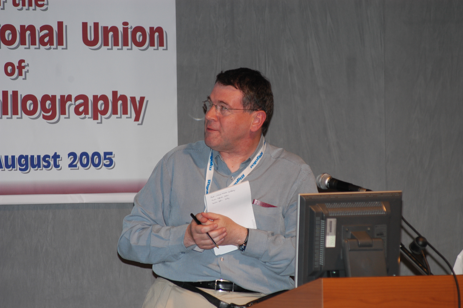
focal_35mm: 301
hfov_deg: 6.8
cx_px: 232
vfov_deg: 4.6
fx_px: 3871
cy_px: 154
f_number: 4
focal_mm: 200
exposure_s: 1/60
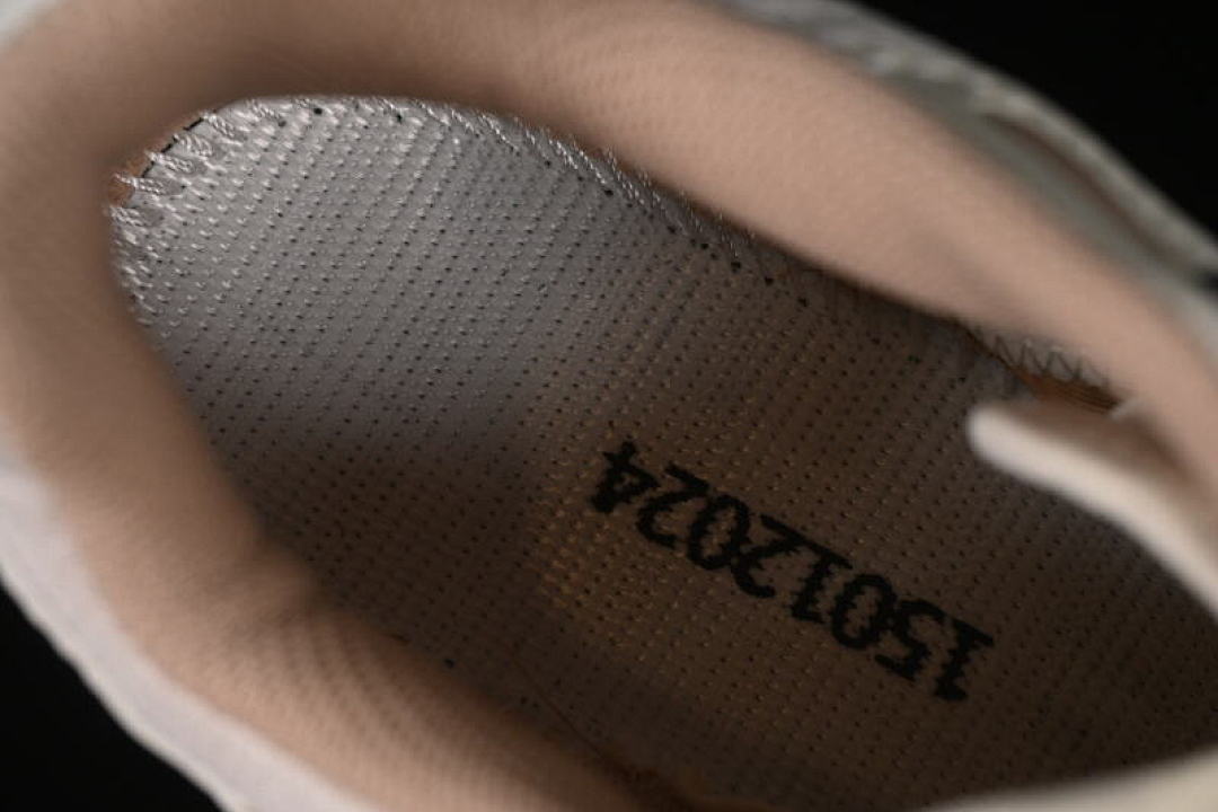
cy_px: 406
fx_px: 2537
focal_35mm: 75
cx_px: 609
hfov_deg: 27.0
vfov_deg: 18.2
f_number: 7.1
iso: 160
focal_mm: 50
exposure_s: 1/80
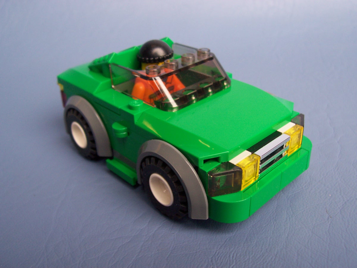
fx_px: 382
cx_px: 178
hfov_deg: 50.1
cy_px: 134
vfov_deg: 38.7
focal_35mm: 37
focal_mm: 5.6
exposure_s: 1/45
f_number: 2.8
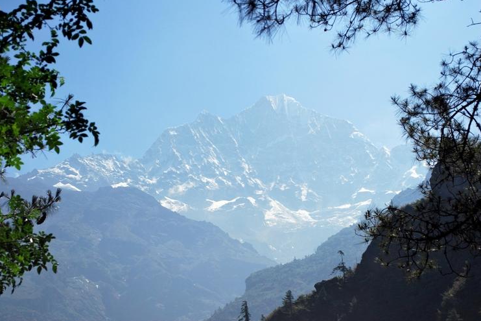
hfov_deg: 24.3
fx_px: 1116
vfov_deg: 16.4
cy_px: 161
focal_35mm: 84
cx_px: 239
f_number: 7.1
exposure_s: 1/1250
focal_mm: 55
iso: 200
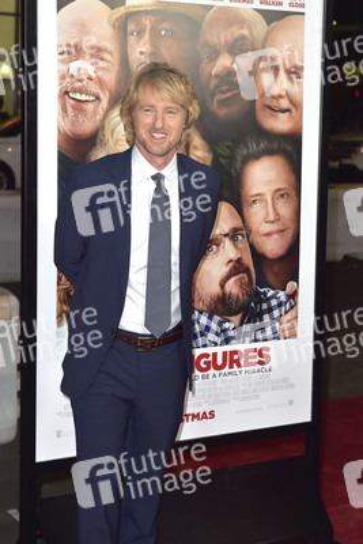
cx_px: 182
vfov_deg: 28.8
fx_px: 1058
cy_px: 272
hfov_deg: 19.5
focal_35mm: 70
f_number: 6.3
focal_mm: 70
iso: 500
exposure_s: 1/320
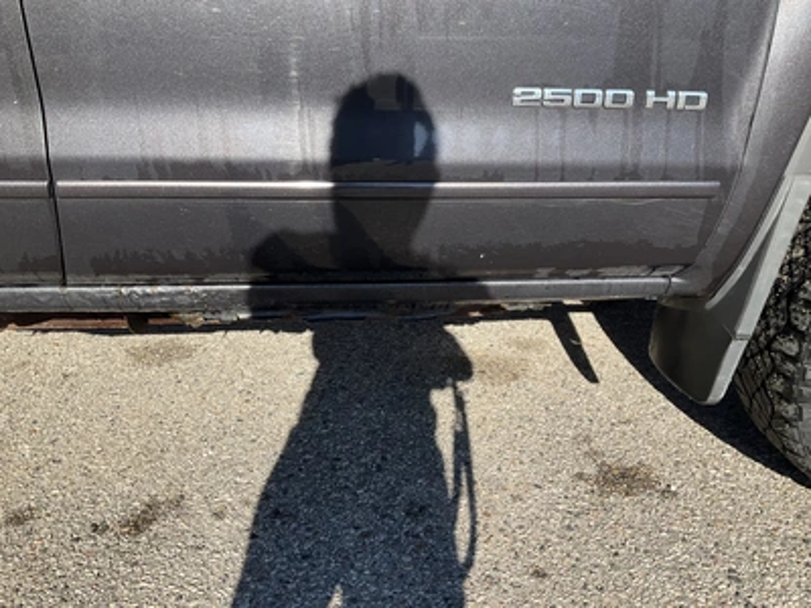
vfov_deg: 48.2
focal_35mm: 29
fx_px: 679
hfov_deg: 61.7
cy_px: 304
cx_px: 406
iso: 25
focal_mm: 3
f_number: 1.8
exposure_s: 1/1098
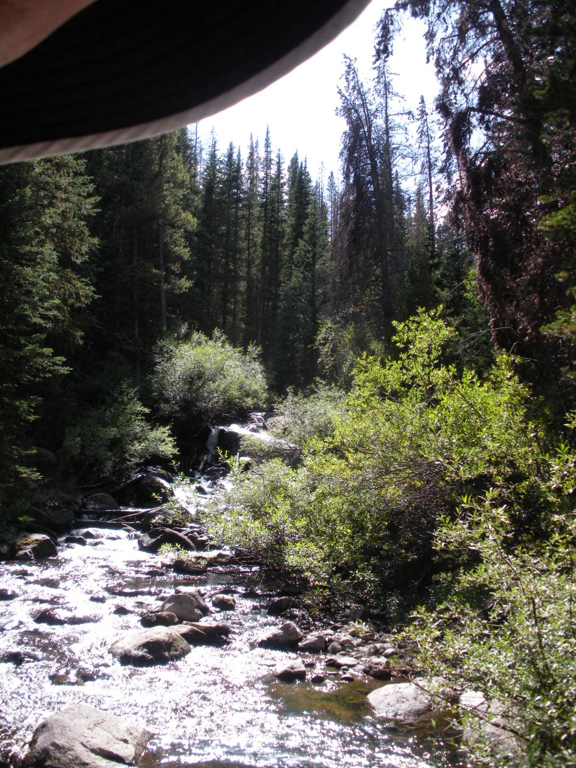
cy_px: 384
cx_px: 288
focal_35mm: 36
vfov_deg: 51.4
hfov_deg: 39.7
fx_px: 799
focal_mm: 6.3
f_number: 3.5
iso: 64
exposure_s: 1/321
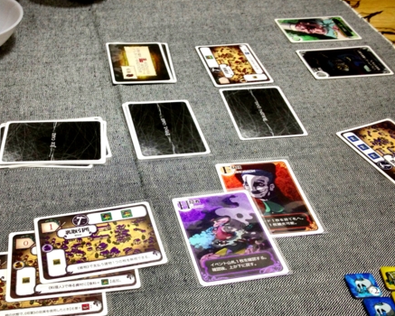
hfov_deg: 37.1
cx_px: 146
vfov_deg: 30.2
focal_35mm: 50
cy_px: 189
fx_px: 585
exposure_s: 1/20
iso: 80
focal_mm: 4.28
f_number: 2.4
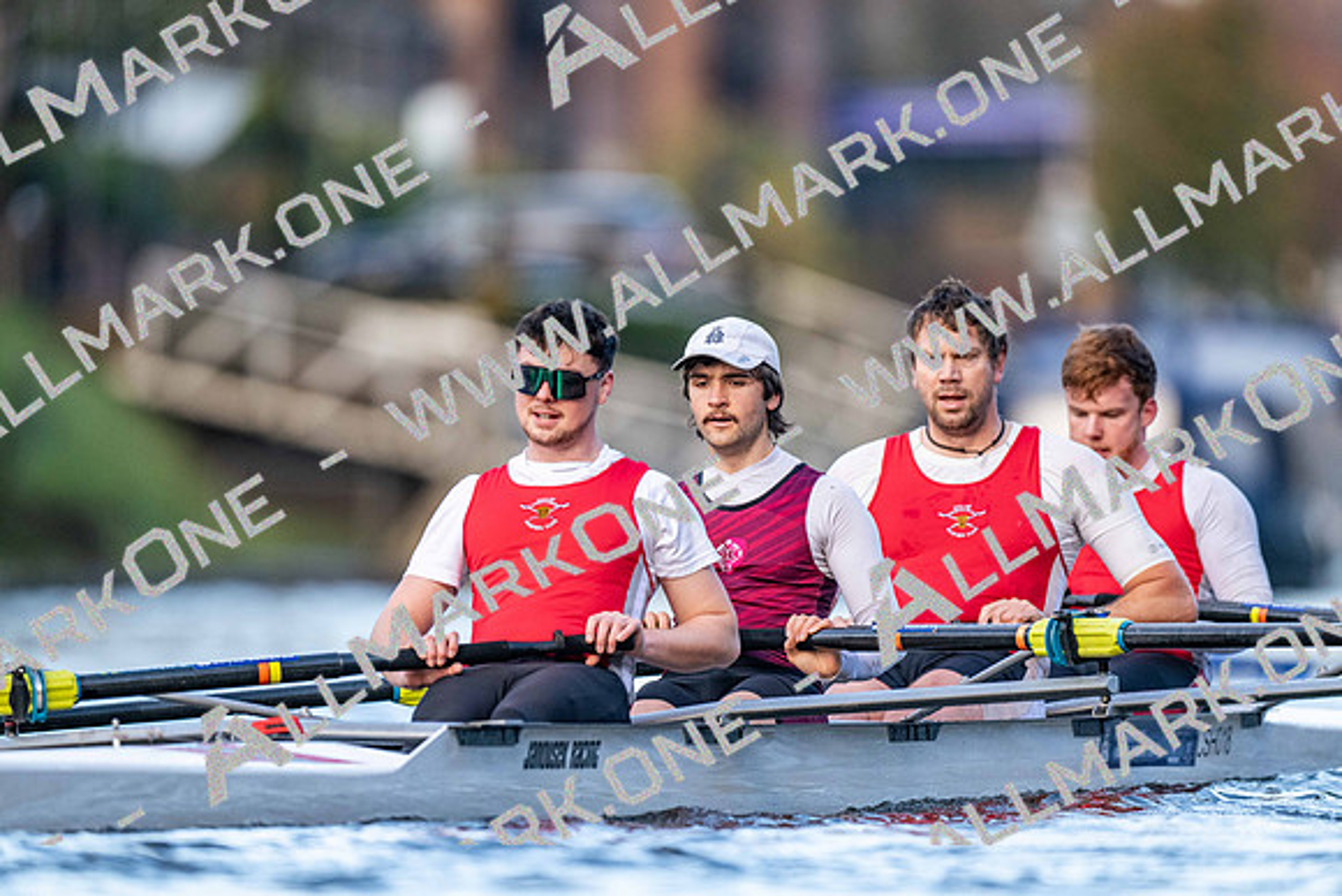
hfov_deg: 3.4
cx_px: 671
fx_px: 22371
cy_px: 448
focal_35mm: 600
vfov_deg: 2.3
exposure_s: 1/2500
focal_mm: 600
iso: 2500
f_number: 4
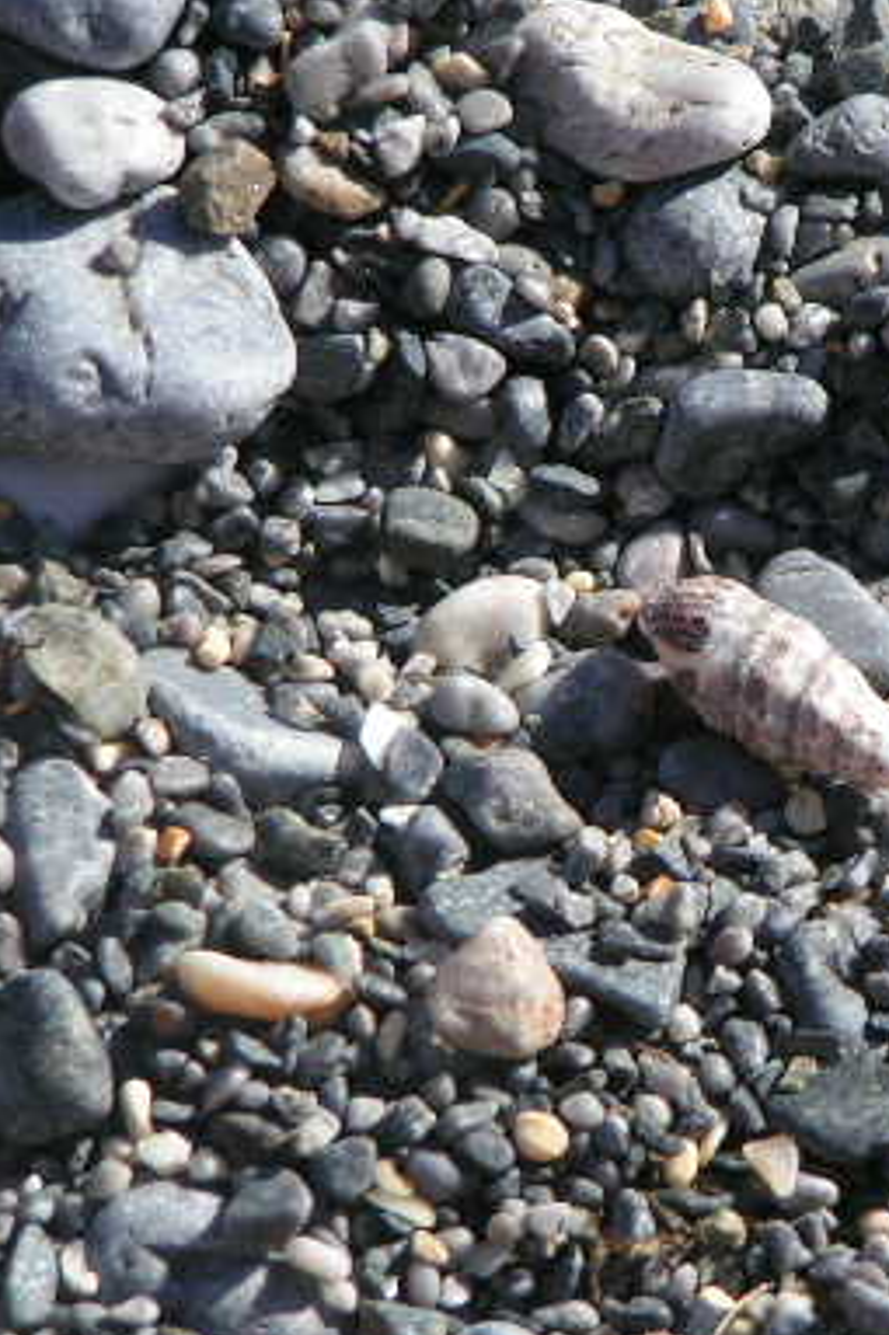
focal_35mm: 358
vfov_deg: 5.8
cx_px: 882
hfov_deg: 3.8
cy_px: 659
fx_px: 13272
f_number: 5.6
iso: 50
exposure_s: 1/400
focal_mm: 31.5
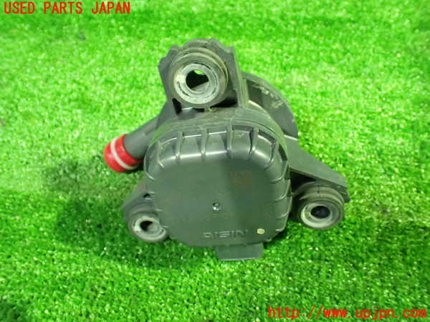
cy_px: 161
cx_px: 215
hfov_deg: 60.0
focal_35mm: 30
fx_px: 373
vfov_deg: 46.8
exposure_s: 1/30
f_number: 2.3
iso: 1250
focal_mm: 5.4
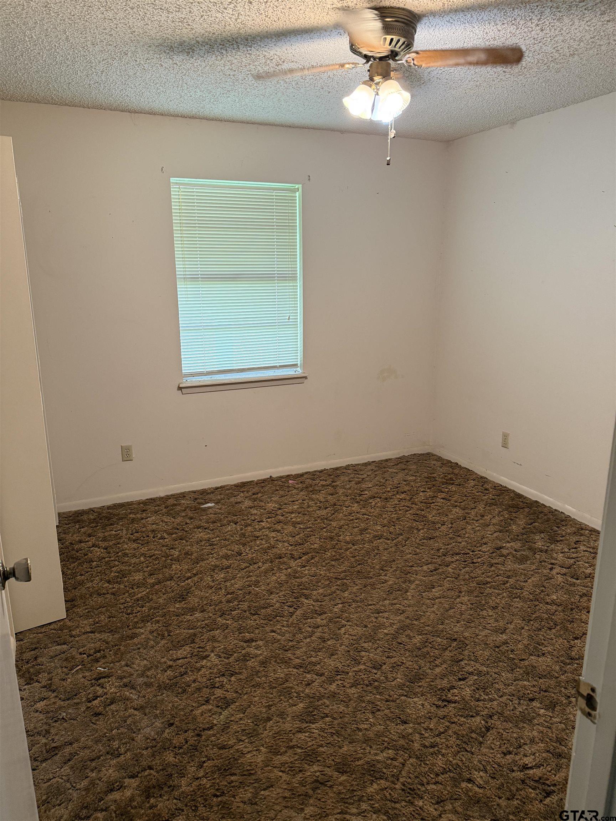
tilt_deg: -13.2
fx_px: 569
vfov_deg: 71.6
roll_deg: -0.1
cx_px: 308
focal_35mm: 24
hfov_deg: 56.8
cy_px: 410
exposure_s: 1/60
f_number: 1.78
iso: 250
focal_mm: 6.76
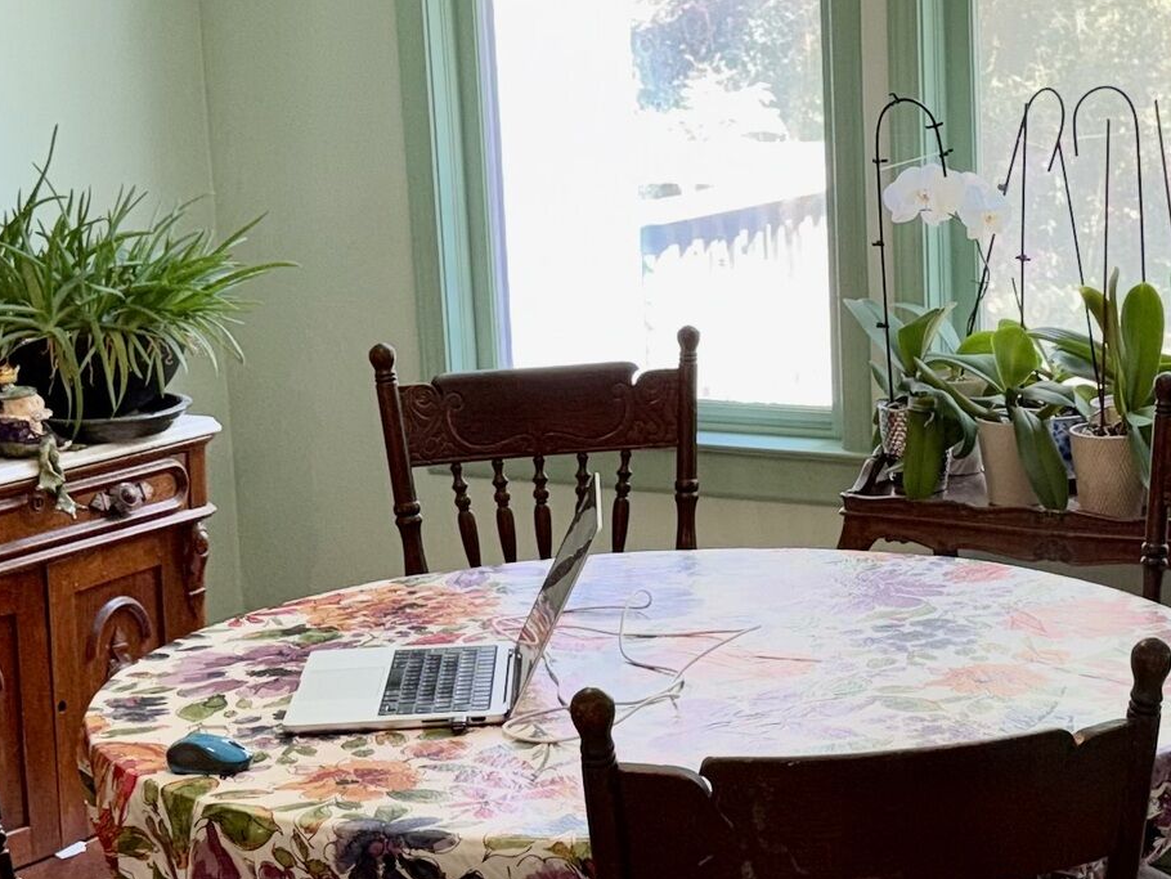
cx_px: 914
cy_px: 431
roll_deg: +1.9
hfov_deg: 23.8
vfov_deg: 18.2
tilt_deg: -10.4
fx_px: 2741
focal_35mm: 81
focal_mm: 6.76
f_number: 1.78
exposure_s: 1/46
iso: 50
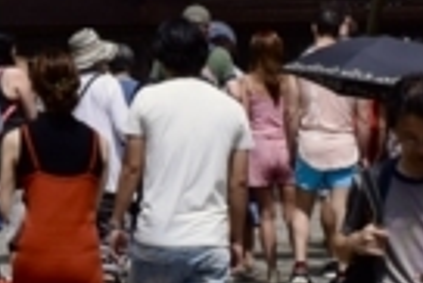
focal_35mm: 226
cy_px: -225
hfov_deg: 8.8
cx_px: -314
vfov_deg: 6.0
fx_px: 2658
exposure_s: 1/500
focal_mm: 20
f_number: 11
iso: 250
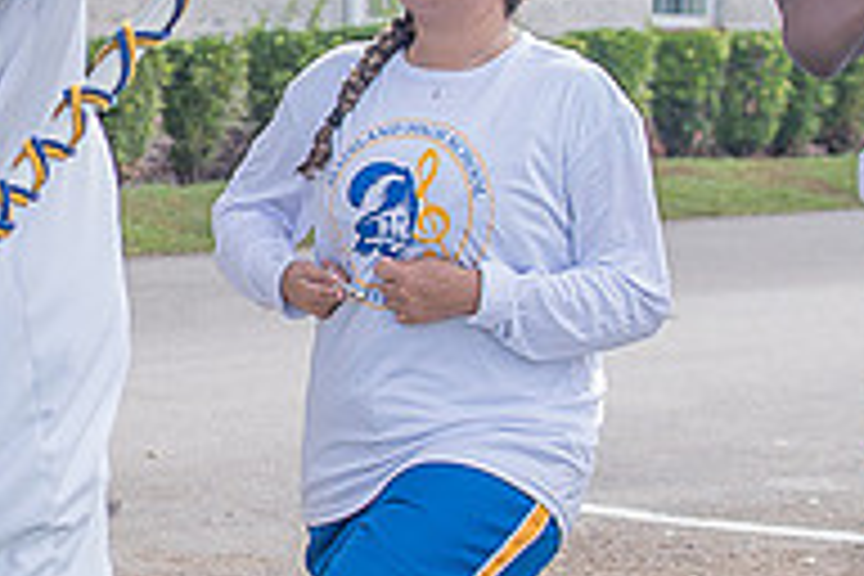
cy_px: 160
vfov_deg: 8.7
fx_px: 3768
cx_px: 4
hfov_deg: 12.9
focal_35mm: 157
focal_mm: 35
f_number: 4
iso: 100
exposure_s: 1/320
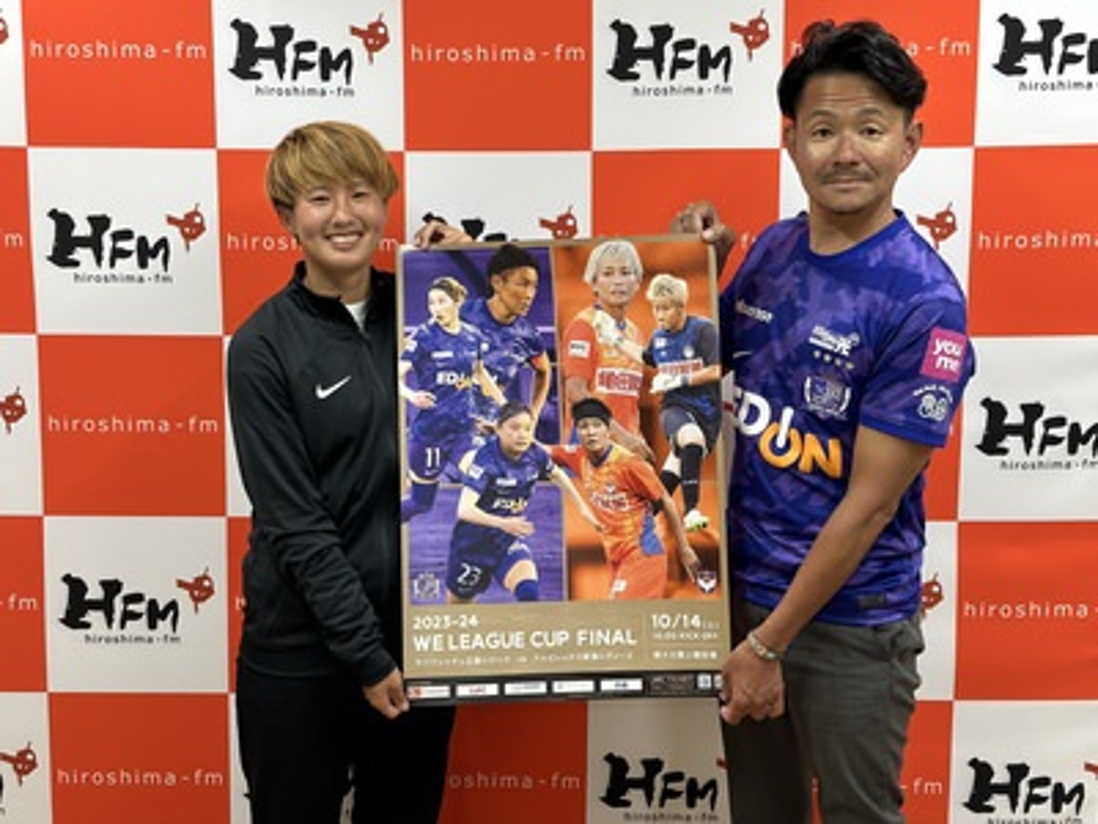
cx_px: 549
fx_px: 1523
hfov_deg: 39.7
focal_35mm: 48
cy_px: 412
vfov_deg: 30.3
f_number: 1.8
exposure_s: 1/75
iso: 80
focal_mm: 6.9
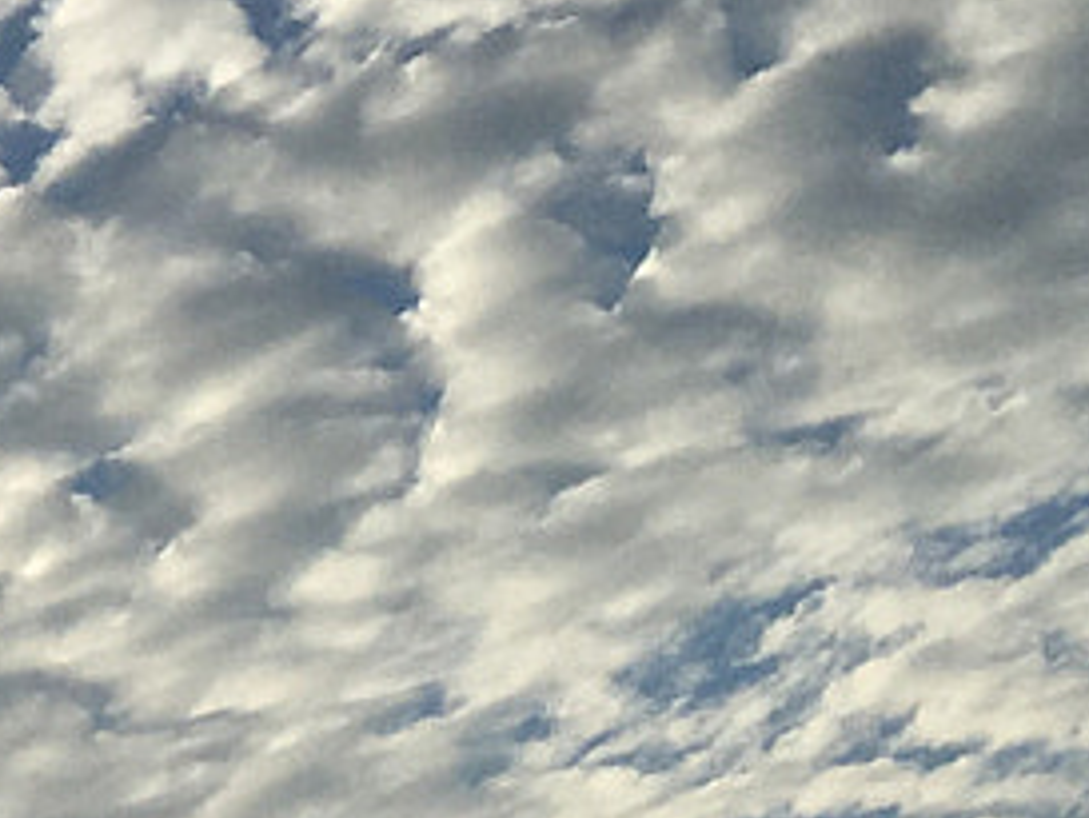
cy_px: -355
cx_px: -1081
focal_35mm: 170
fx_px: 5350
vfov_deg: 8.6
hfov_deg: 10.7
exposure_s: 1/3344
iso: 25
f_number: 2.2
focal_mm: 4.15
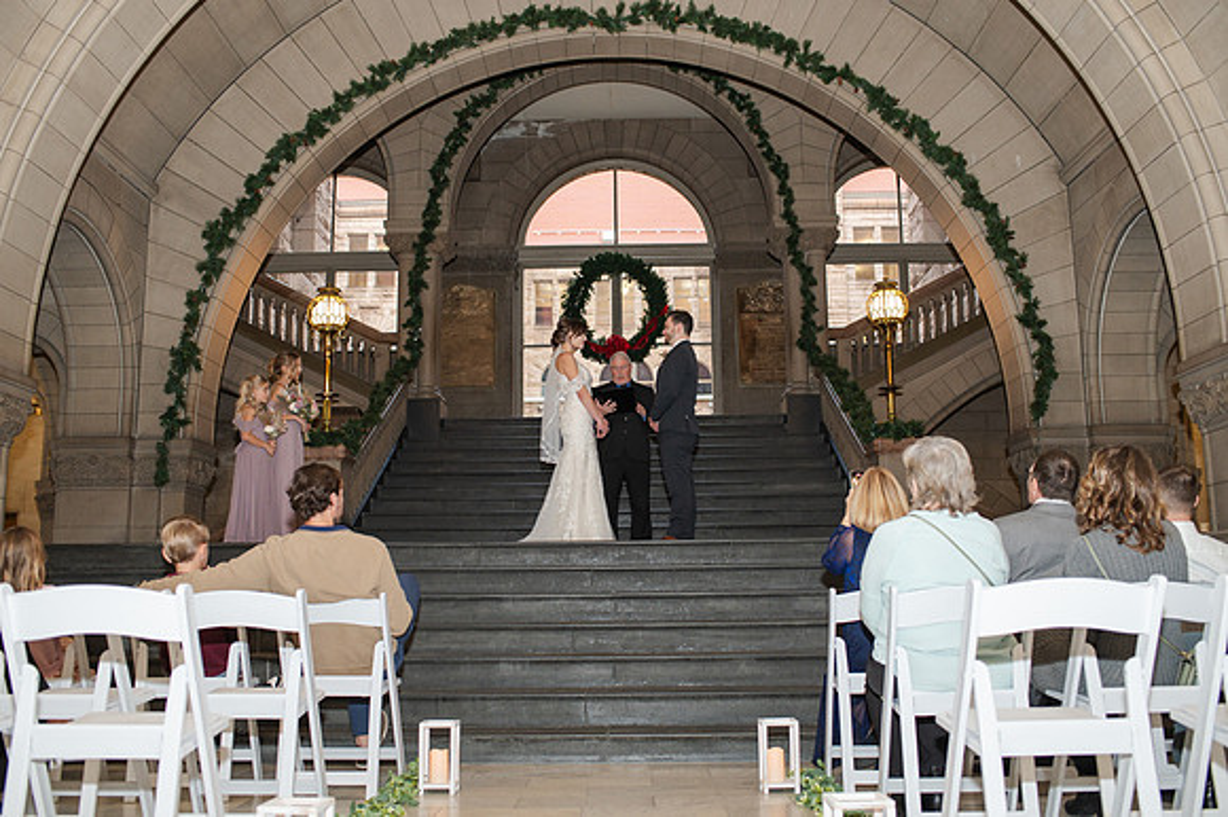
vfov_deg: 37.8
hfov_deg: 54.5
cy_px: 408
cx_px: 614
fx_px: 1193
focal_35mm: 35
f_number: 3.5
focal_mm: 35
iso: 1000
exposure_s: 1/200
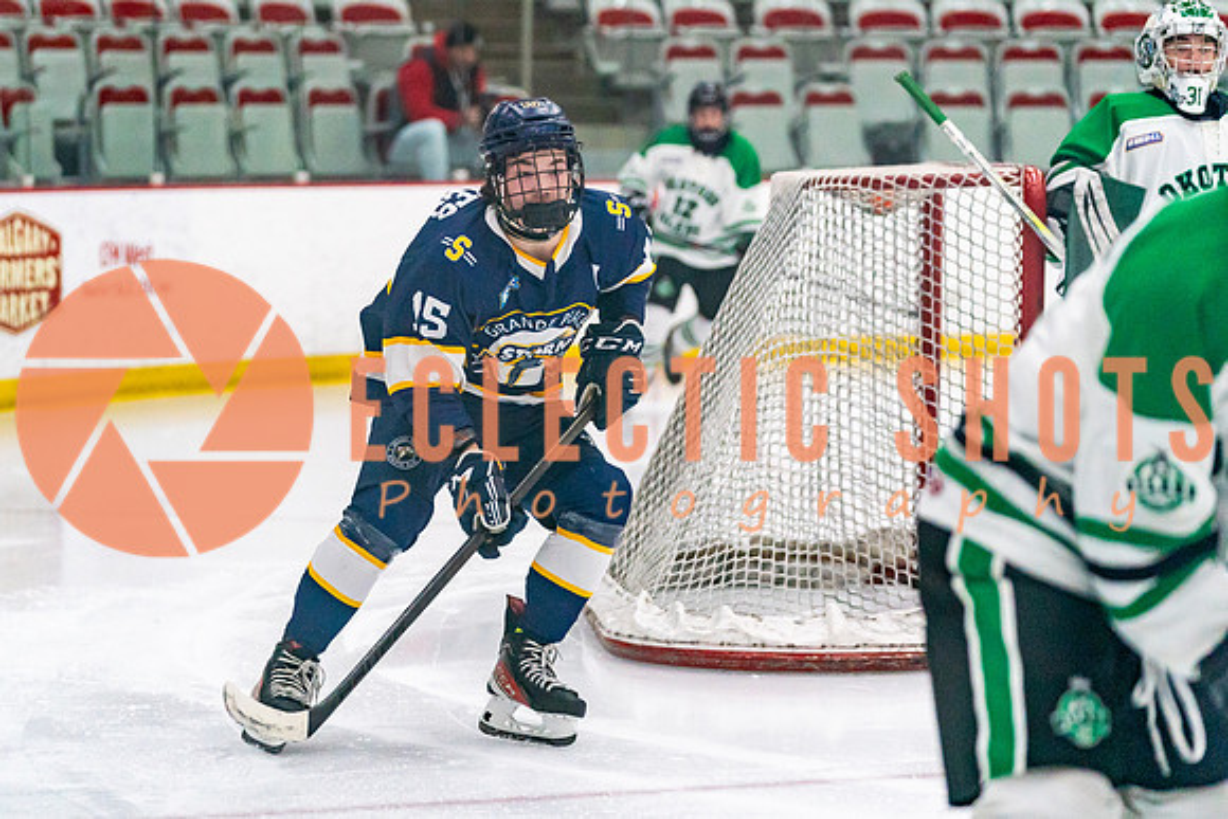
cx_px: 460
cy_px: 410
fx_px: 4481
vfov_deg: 10.4
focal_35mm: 131
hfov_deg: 15.6
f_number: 2.8
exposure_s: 1/1600
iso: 4000
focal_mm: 105
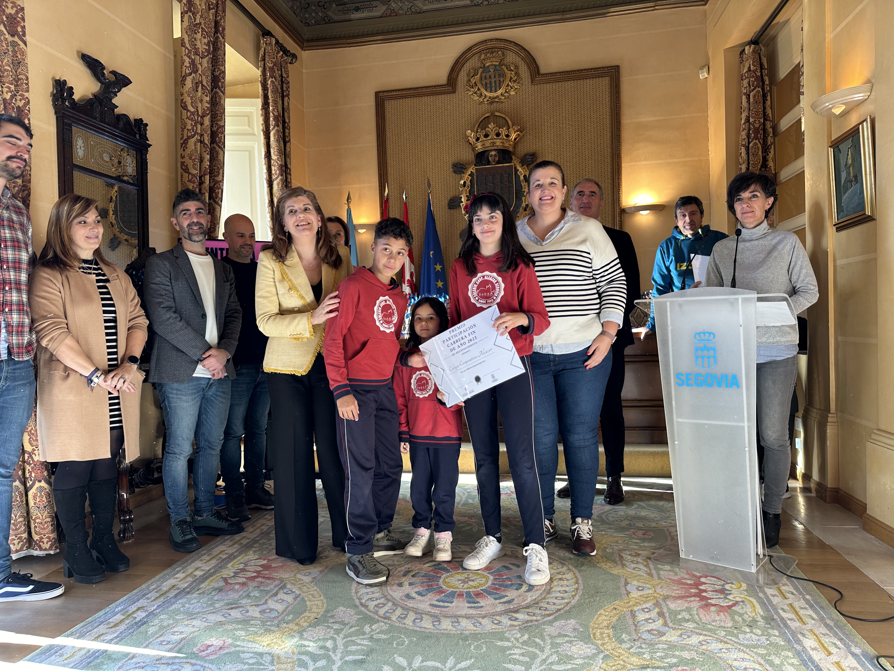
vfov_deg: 56.8
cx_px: 447
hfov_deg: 71.6
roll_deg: +2.4
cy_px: 336
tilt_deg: -0.5
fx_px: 620
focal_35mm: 24
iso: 80
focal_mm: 6.86
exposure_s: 1/100
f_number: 1.78
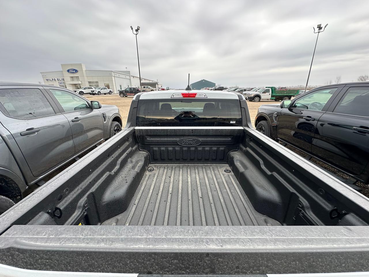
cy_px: 138
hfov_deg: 102.1
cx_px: 184
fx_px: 149
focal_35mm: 14
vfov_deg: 85.7
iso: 64
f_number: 2.2
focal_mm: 2.22
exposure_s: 1/99
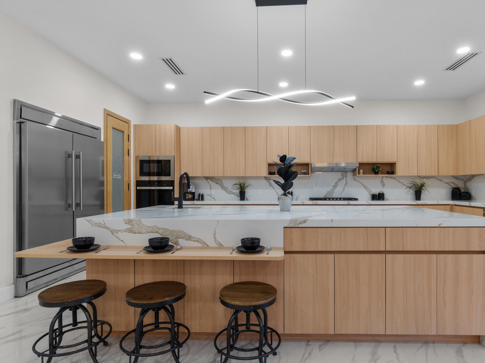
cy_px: 190
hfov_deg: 81.3
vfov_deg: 65.9
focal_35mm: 20
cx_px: 276
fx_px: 280
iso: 250
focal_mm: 10
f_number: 9
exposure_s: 1/1.25
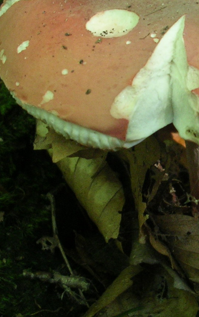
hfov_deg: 13.7
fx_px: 824
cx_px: 171
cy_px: 85
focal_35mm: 95
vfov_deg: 21.7
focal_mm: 5.8
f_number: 2.8
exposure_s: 1/32
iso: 93
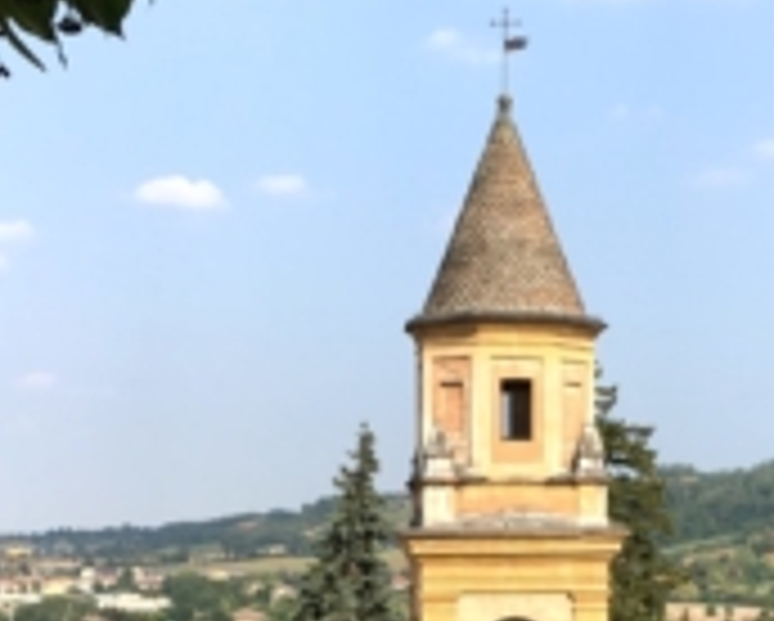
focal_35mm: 74
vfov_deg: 20.3
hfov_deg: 25.5
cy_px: 554
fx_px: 1697
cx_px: 536
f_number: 2.2
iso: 25
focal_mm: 4.15
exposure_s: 1/1282
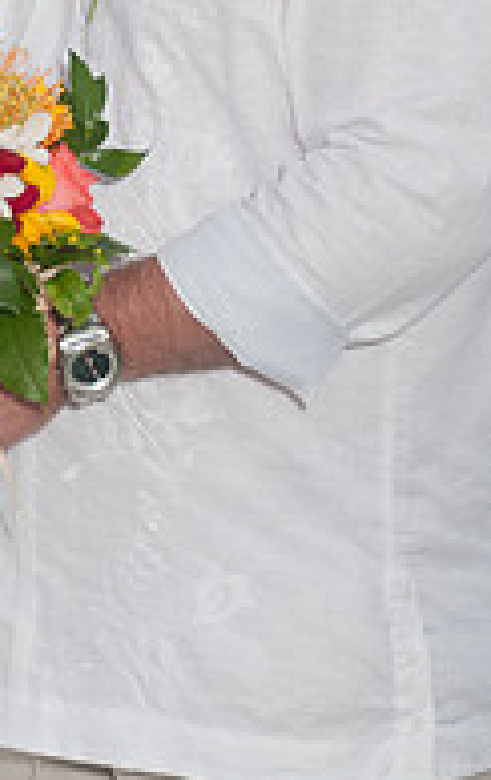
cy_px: -28
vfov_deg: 10.1
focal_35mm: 205
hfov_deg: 6.4
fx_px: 4370
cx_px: 26
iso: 400
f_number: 5.6
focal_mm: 58
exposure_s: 1/200
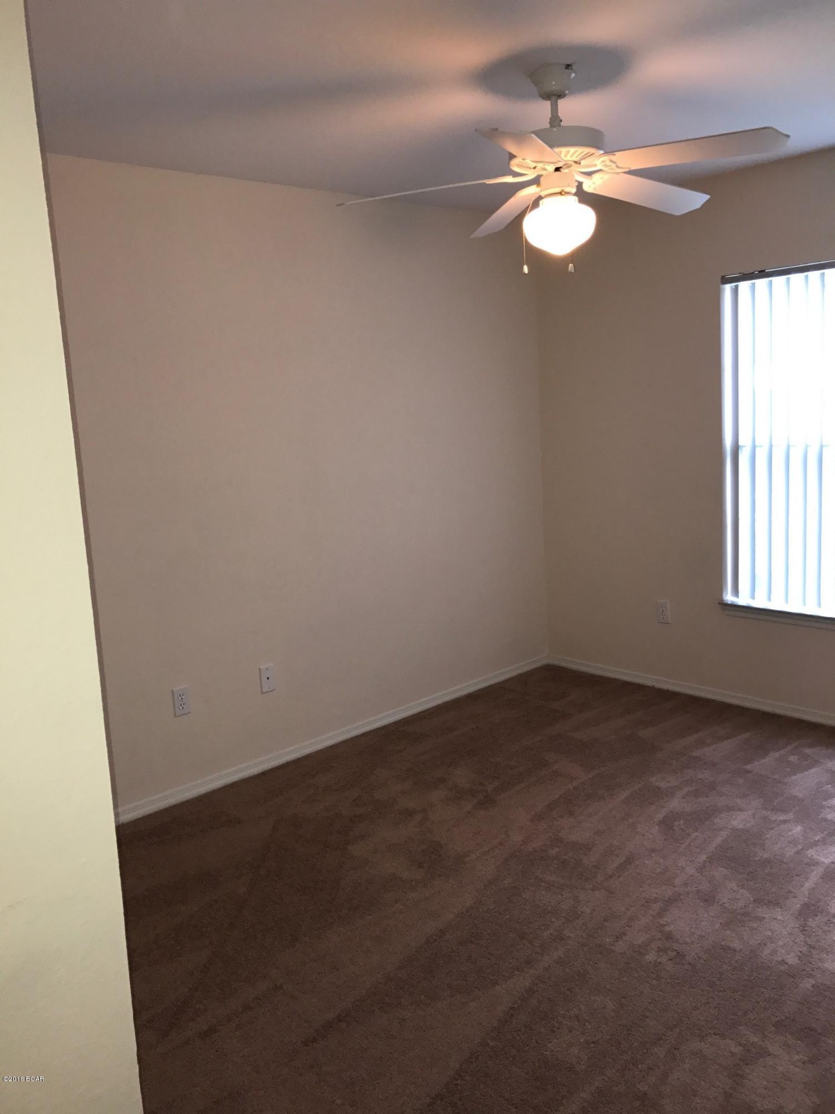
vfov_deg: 63.4
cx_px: 418
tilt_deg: -7.7
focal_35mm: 28
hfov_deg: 49.7
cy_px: 557
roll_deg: +3.0
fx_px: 901
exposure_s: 1/30
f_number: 1.8
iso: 50
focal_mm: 3.99
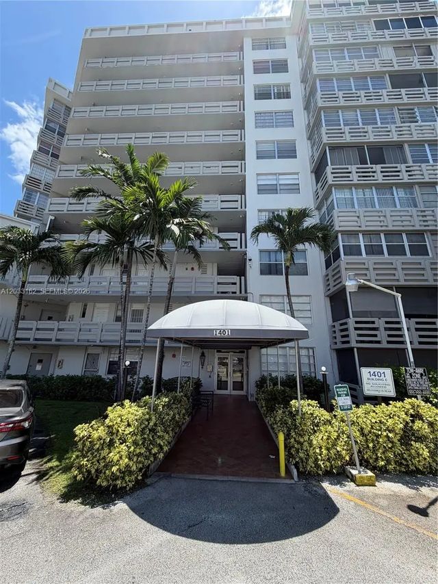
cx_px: 219
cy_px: 292
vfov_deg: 102.1
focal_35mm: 14
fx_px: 236
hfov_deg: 85.7
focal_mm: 2.22
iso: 40
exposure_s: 1/625
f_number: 2.2
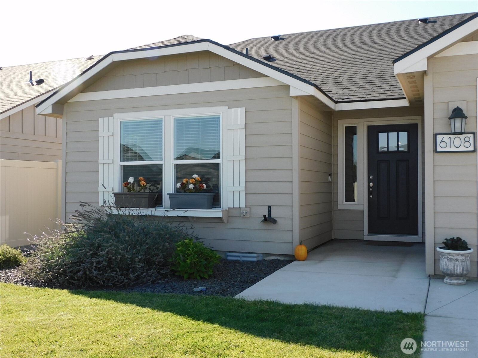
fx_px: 483
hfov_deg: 52.6
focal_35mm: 35
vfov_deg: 40.7
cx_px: 239
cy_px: 179
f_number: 3.8
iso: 125
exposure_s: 1/400
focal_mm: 6.3
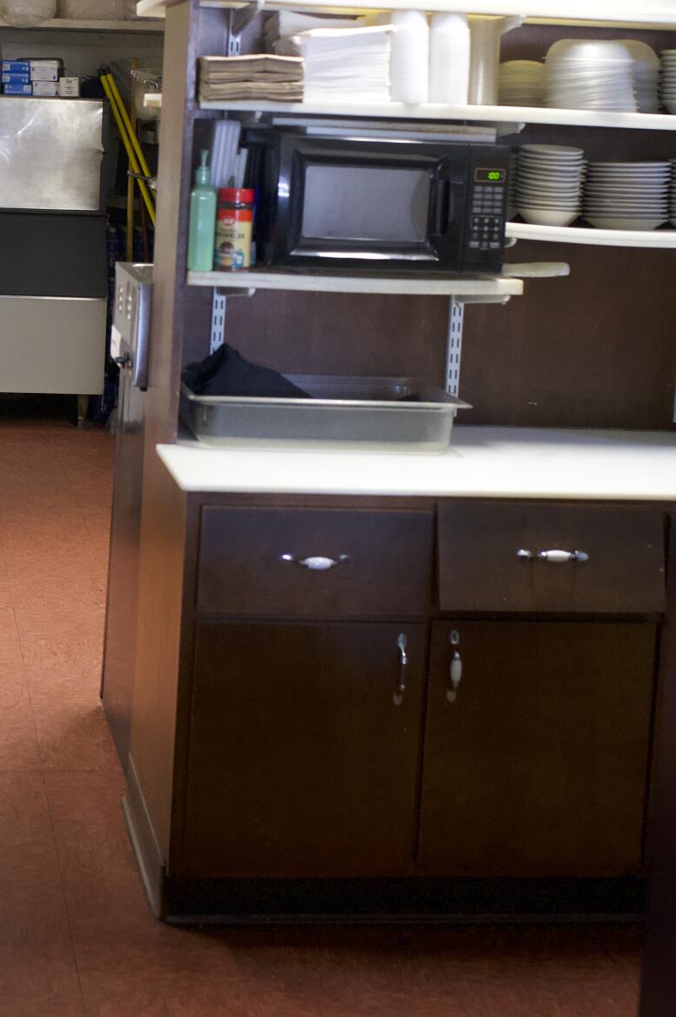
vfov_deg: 32.9
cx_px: 98
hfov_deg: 22.2
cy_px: 274
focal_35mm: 60
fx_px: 1693
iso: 6400
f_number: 3.5
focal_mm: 35
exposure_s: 1/400
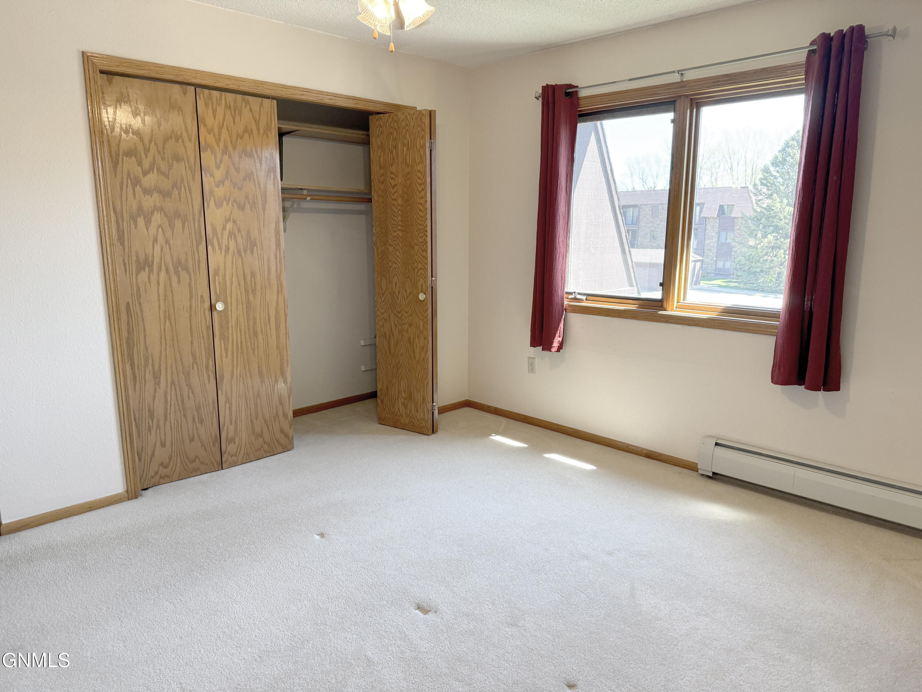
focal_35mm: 24
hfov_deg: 71.6
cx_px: 461
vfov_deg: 56.8
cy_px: 346
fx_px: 639
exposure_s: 1/120
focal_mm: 6.76
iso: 160
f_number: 1.78
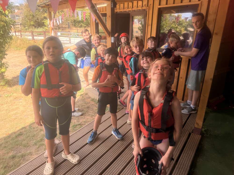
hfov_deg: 71.6
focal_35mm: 24
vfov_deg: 56.8
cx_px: 117
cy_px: 88
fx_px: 162
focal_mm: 6.76
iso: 100
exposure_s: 1/412
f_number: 1.78
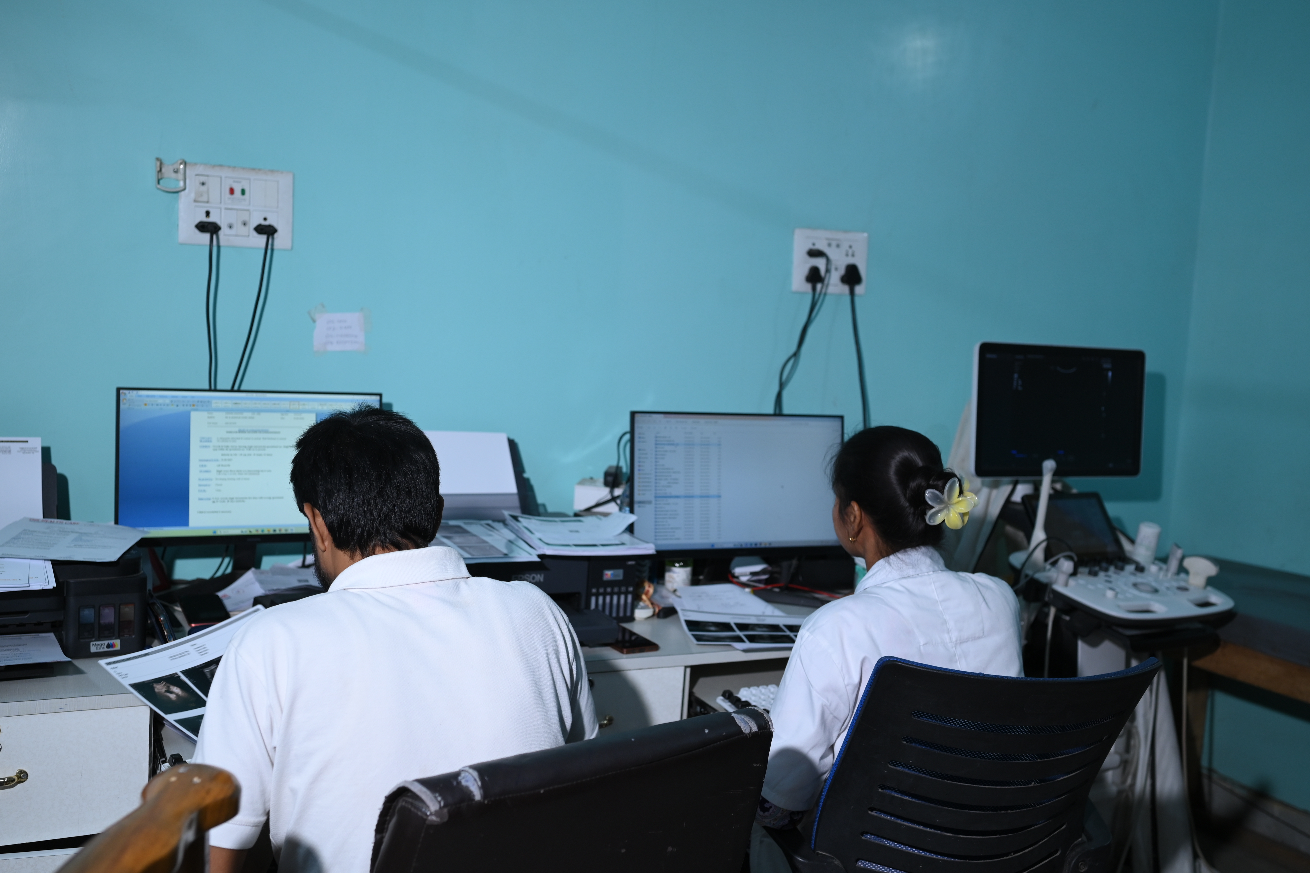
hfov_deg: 53.1
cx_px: 653
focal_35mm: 36
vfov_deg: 36.9
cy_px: 431
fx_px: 1310
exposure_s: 1/125
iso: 500
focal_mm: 35
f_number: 3.5
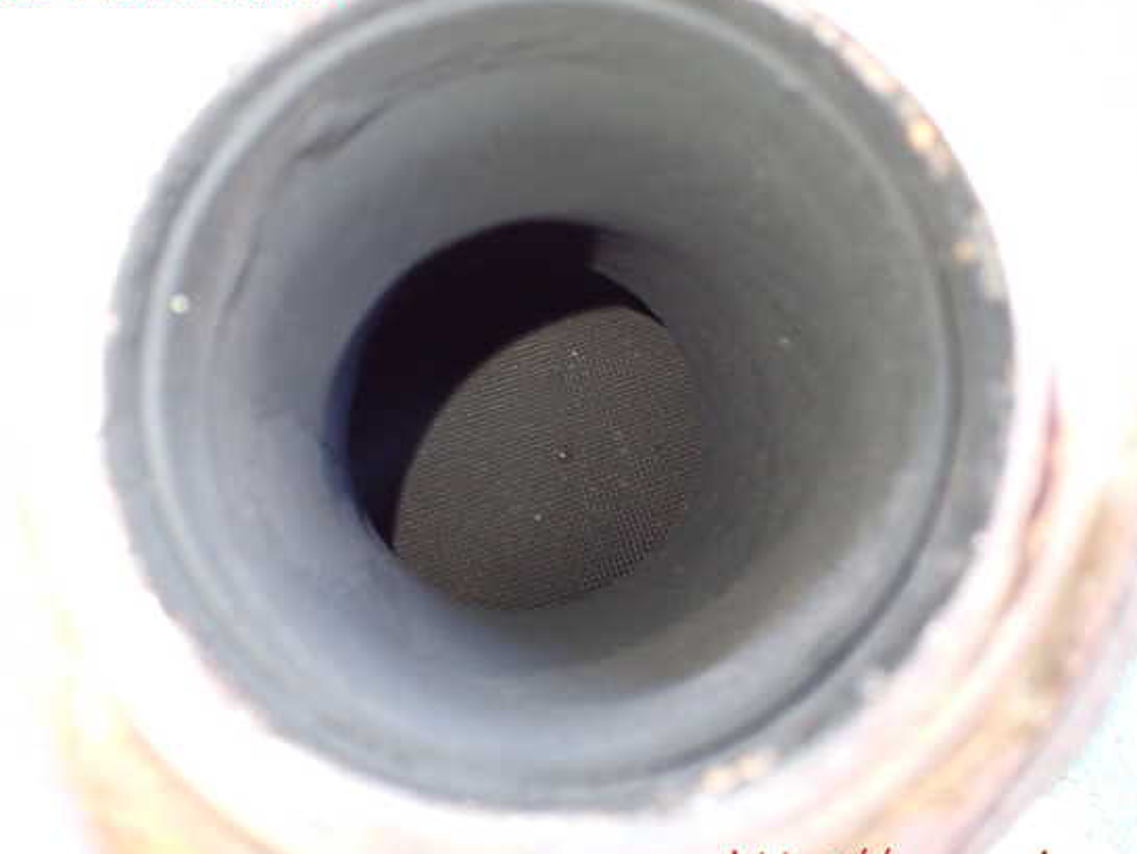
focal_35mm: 33
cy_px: 428
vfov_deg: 43.0
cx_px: 576
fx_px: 1084
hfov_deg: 55.3
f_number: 2.3
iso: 800
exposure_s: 1/30
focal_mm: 5.4
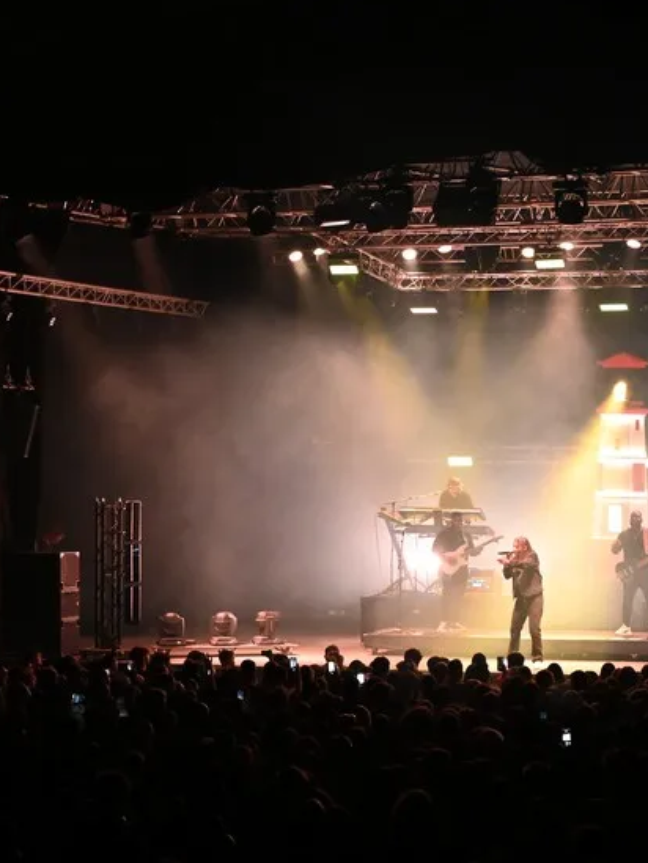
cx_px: 439
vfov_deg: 18.9
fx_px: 2595
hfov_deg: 14.2
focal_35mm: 104
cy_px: 527
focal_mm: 58
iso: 7200
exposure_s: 1/60
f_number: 4
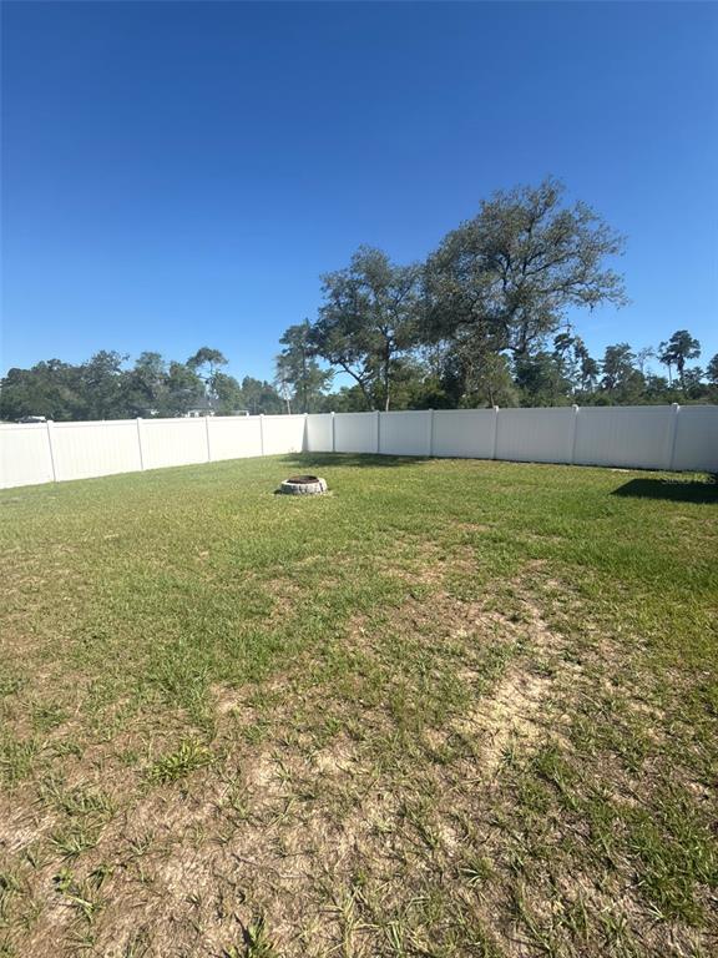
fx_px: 387
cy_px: 479
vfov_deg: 102.1
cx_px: 359
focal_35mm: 14
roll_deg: -0.2
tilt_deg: -8.3
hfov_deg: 85.7
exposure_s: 1/2092
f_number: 2.2
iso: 64
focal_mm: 2.22
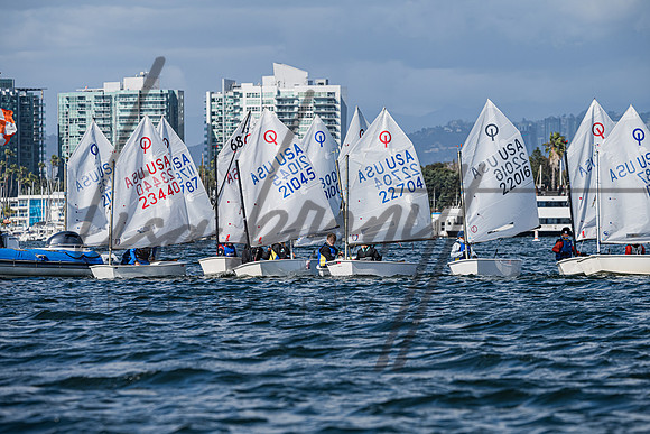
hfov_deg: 8.3
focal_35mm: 248
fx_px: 4473
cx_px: 325
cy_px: 217
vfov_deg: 5.6
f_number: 9
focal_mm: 240
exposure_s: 1/1250
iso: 320
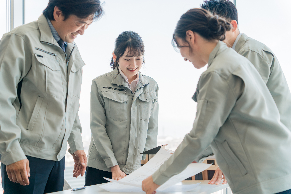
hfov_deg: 33.4
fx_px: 485
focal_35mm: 60
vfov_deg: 22.6
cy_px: 97
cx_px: 146
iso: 100
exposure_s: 1/200
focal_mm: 60
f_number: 4
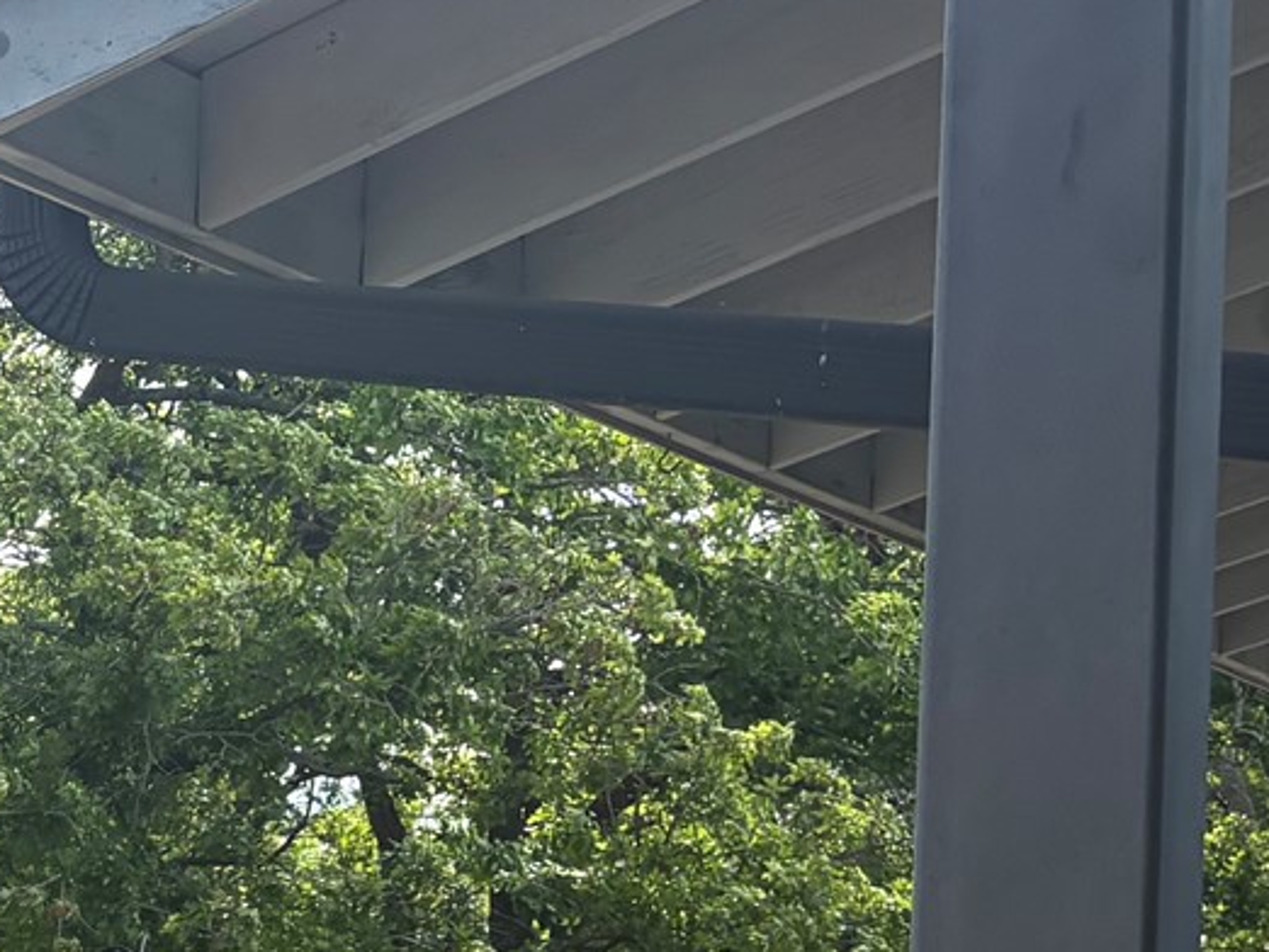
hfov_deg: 15.8
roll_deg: -1.4
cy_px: 1149
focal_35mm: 102
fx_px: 3741
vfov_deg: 14.1
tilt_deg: -1.2
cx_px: -1162
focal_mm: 5.96
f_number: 1.6
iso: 64
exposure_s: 1/2283
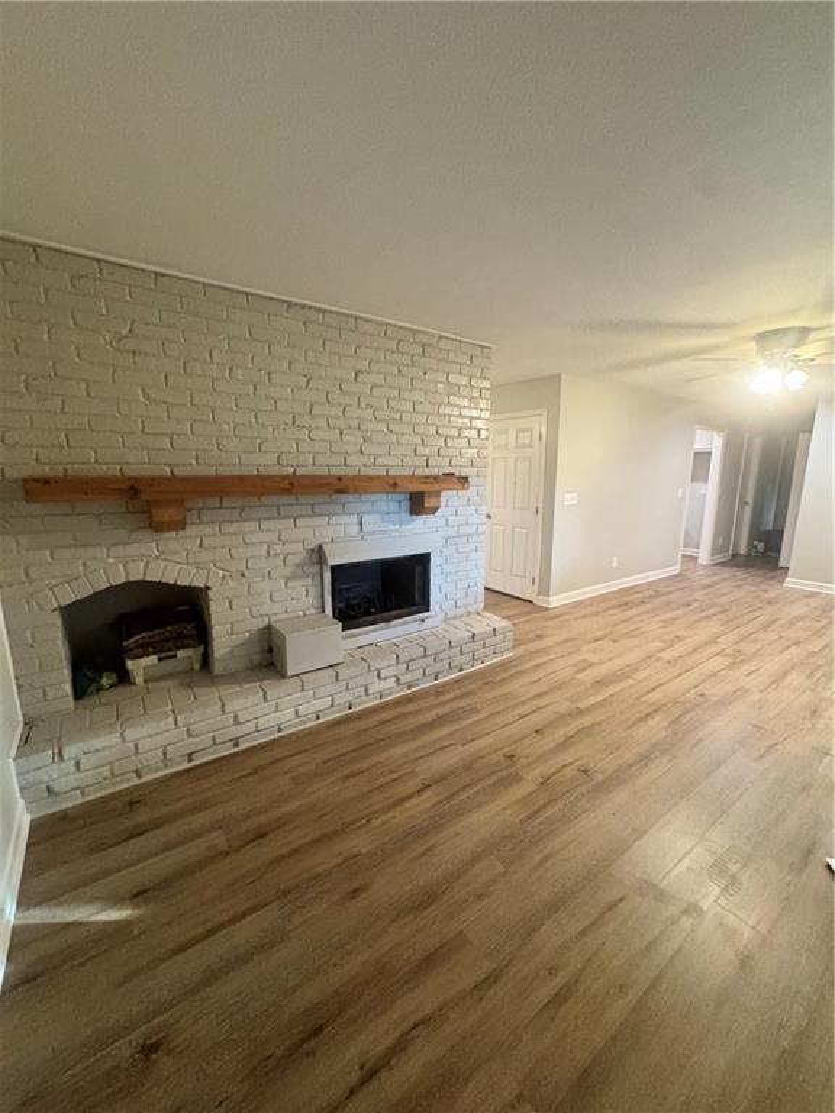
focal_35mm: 14
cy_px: 556
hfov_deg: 85.7
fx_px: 450
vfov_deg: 102.1
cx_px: 418
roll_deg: -0.3
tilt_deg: -11.7
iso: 640
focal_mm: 2.22
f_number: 2.2
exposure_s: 1/60
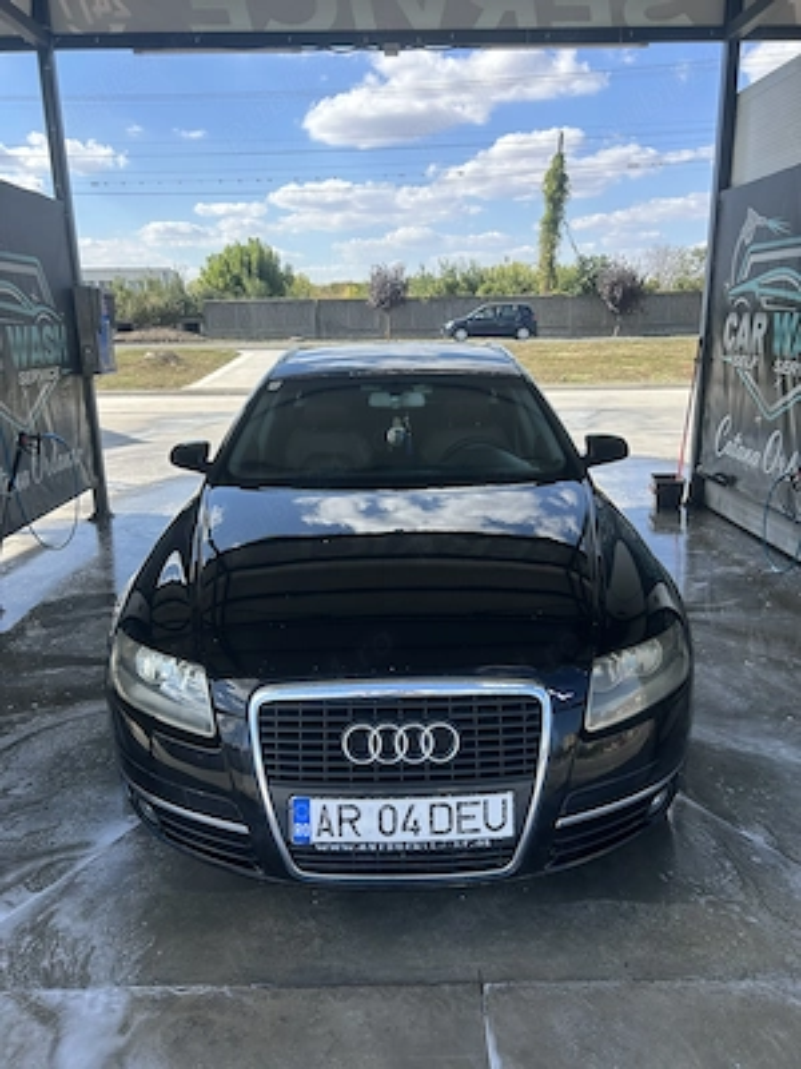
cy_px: 534
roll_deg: +1.4
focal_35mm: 26
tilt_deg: -14.8
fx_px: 802
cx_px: 400
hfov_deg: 53.1
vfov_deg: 67.3
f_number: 1.5
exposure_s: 1/2208
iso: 50
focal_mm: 5.7
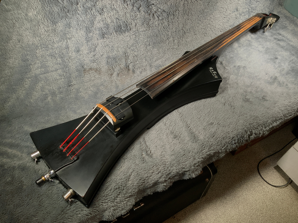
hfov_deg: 61.7
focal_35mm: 29
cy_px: 112
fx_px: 250
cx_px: 149
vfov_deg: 48.2
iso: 64
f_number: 1.8
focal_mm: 3
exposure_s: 1/104
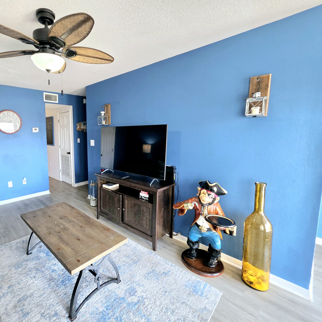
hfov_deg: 84.4
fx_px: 168
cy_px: 156
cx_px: 107
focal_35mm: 16
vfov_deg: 87.4
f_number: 1.9
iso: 200
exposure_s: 1/120
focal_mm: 2.2
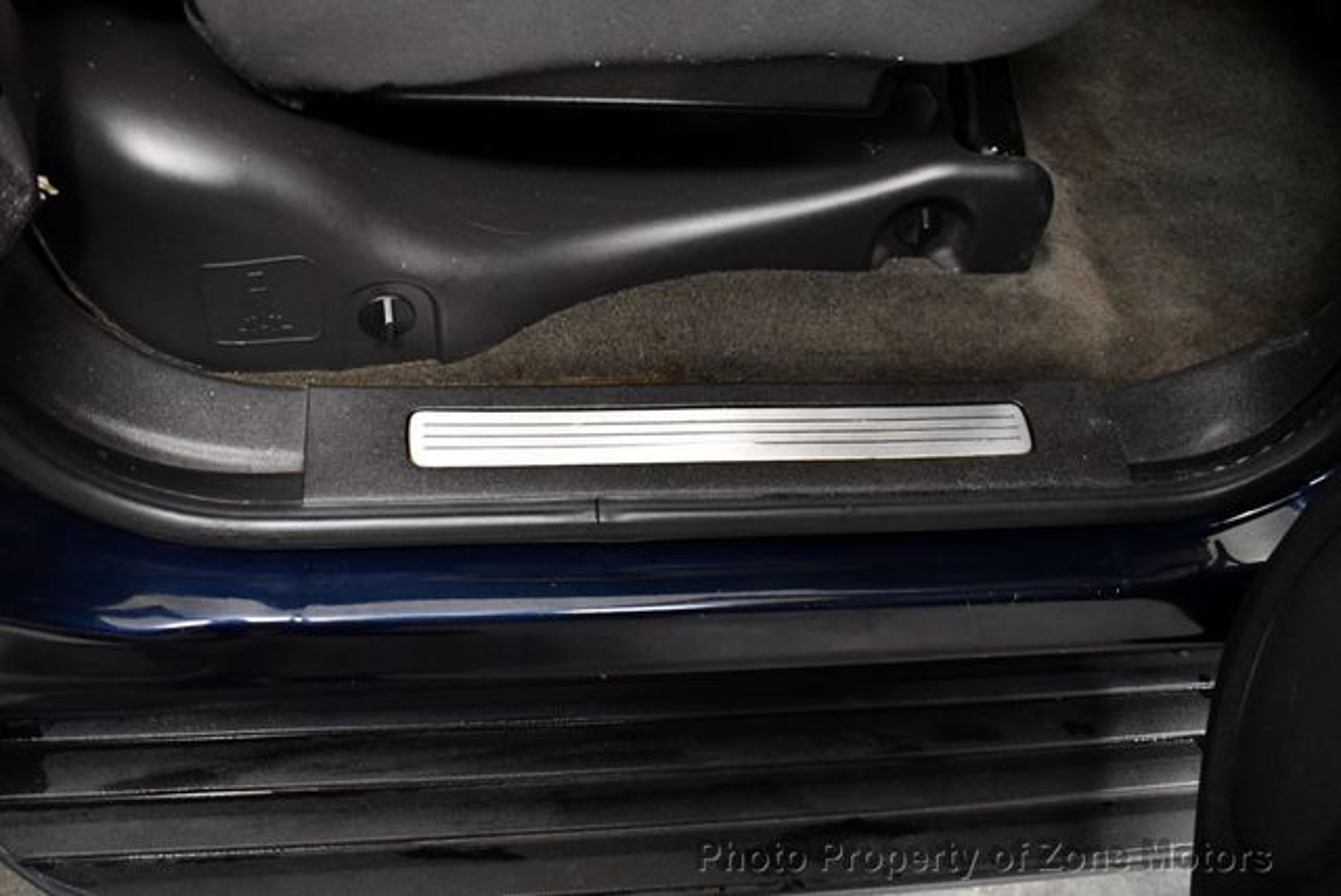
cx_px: 670
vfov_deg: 36.9
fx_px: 1342
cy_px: 448
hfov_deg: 53.1
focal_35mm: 36
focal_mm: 18
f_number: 3.5
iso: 3200
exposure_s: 1/80
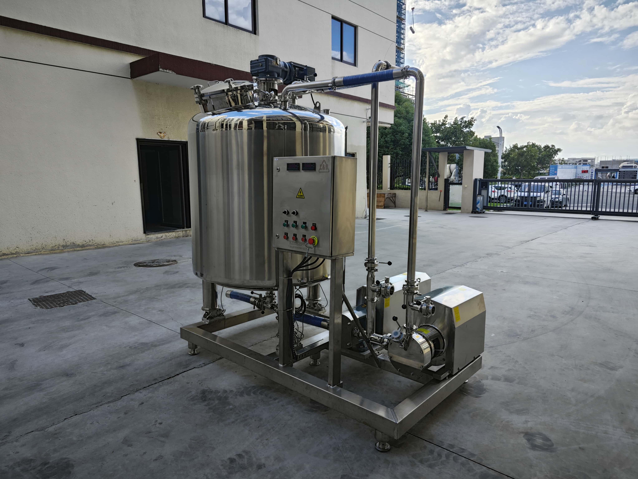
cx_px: 319
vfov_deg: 58.9
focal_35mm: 23
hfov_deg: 73.9
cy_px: 240
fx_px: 424
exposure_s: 1/372
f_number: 1.8
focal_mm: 5.43
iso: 50
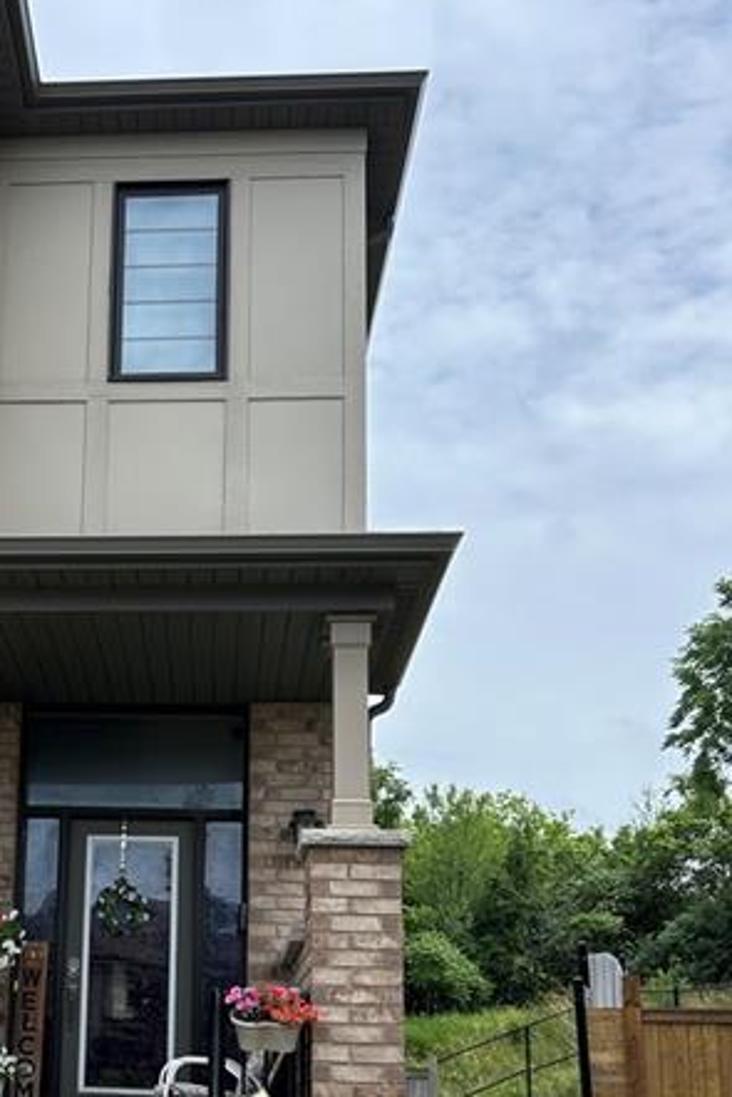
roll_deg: -2.1
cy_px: 782
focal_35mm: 47
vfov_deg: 41.0
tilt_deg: +12.4
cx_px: 99
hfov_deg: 27.8
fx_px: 1432
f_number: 1.5
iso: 50
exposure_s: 1/3257
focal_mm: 5.7
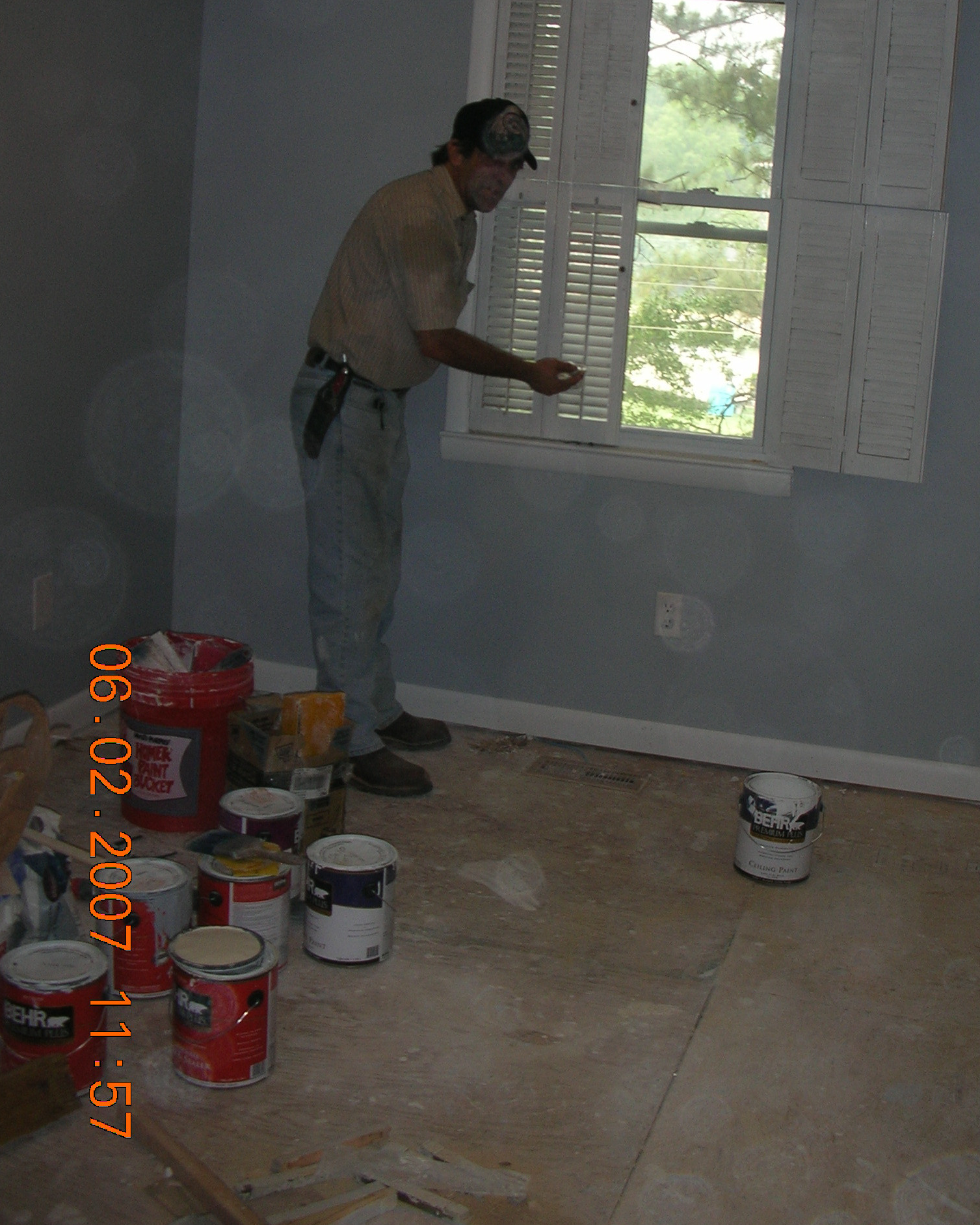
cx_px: 611
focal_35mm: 47
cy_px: 400
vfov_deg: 39.0
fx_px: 1704
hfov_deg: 31.9
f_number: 3
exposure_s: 1/60.1
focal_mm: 5.8
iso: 50
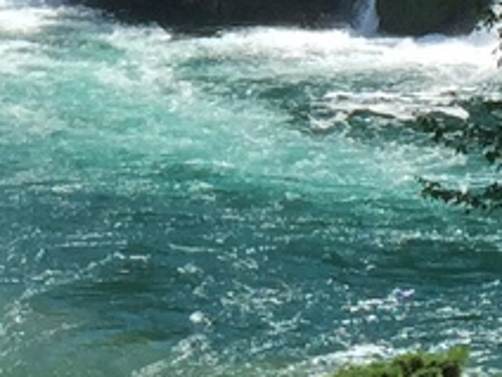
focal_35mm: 219
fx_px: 3176
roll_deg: +0.5
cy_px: -413
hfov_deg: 8.9
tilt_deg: -0.1
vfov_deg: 6.6
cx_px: -189
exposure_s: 1/1883
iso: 32
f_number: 2.2
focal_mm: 4.15
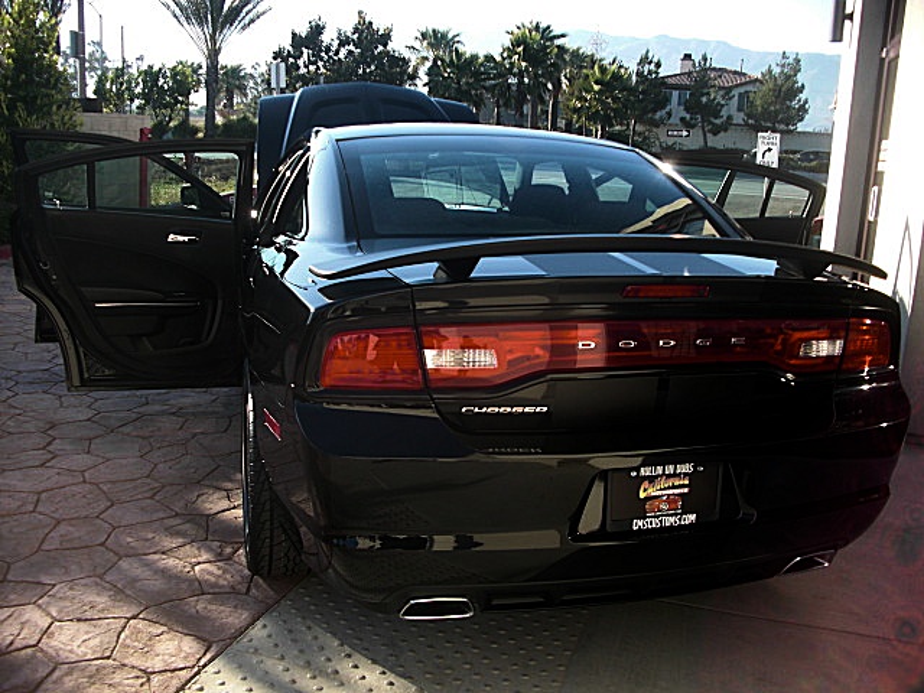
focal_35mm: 36
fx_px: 961
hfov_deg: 51.4
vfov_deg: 39.7
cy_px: 346
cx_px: 462
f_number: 2.8
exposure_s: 1/250
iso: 50
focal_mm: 6.3
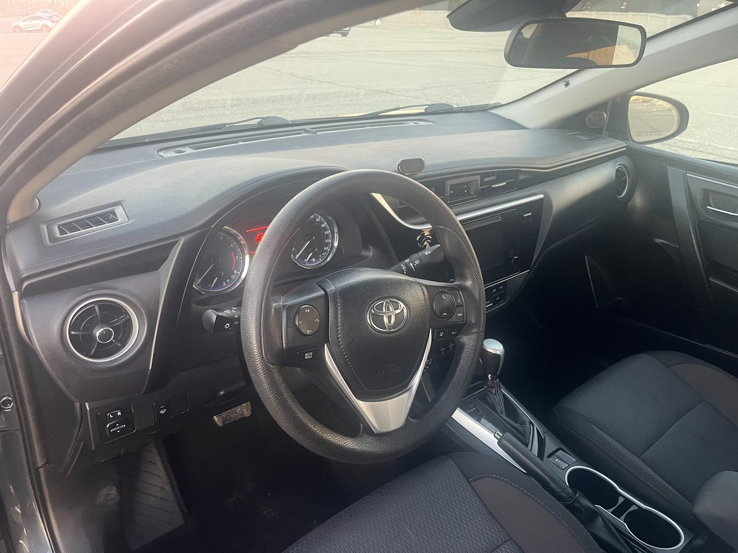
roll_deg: -0.3
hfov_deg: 67.3
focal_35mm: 26
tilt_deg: -26.0
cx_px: 369
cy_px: 276
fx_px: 554
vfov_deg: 53.1
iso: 320
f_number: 1.6
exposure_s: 1/60
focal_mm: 5.1
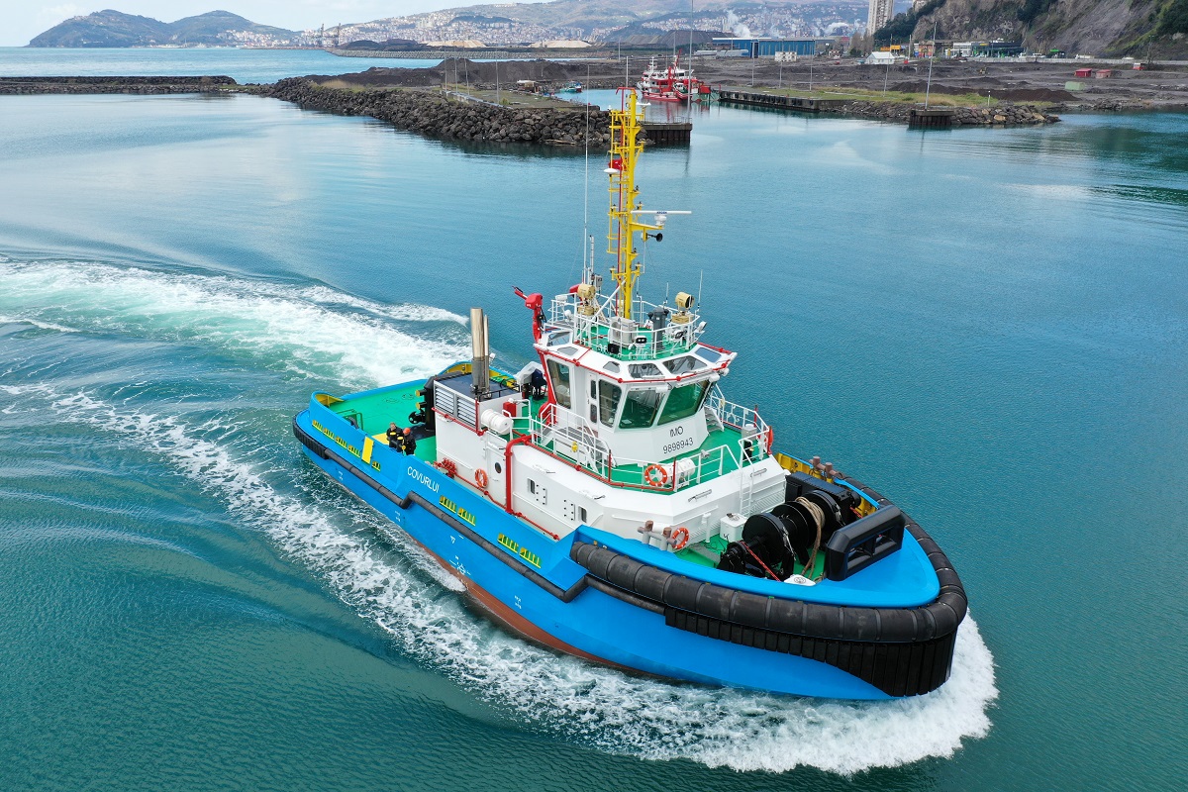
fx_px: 924
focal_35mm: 28
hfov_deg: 65.5
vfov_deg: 46.4
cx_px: 594
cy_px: 396
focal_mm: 10.26
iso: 100
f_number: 5.6
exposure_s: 1/200
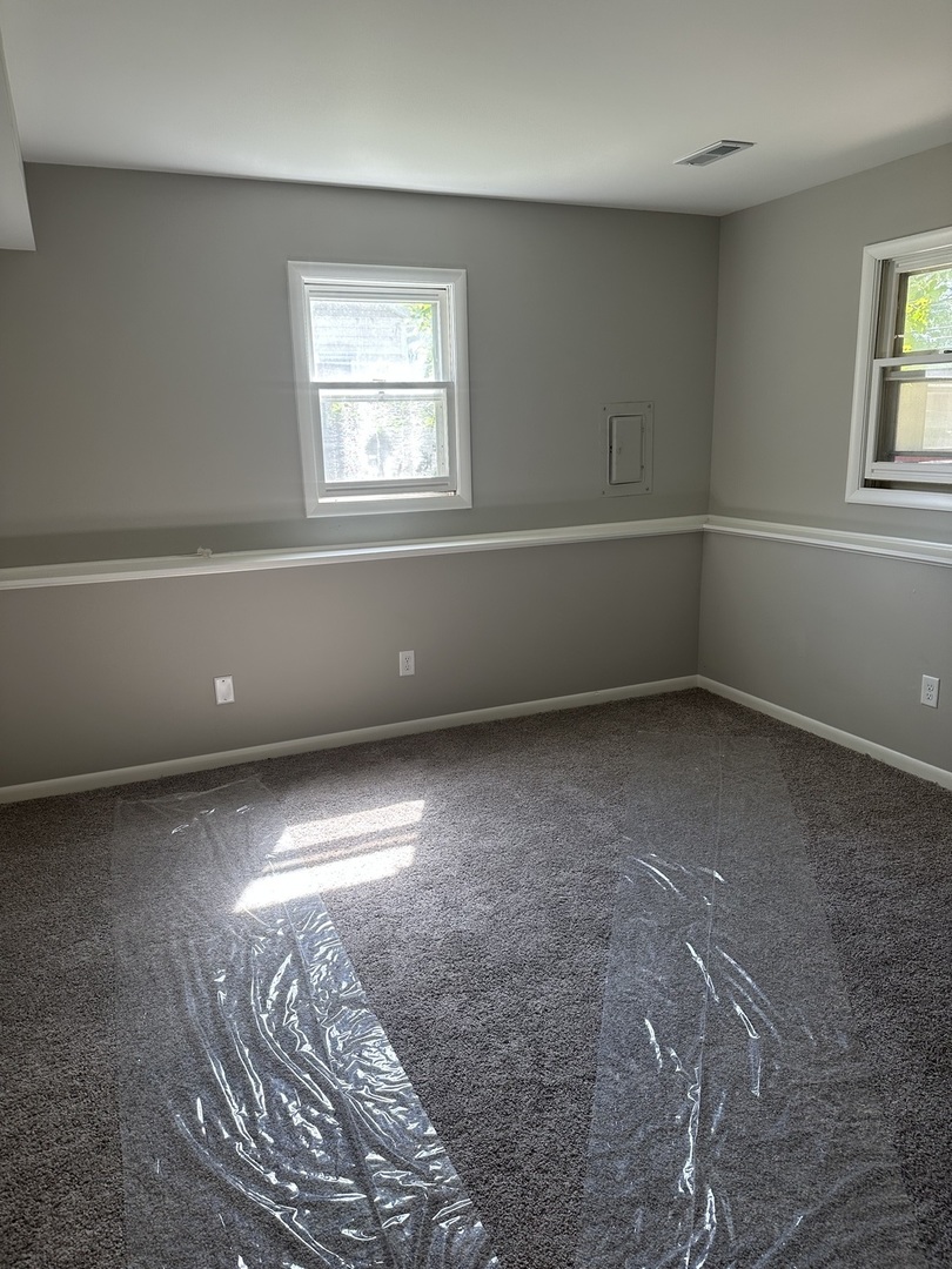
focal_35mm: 24
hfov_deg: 56.8
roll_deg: +3.2
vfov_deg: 71.6
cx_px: 476
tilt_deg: -13.8
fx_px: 880
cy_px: 634
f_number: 1.78
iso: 100
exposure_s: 1/157
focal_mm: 6.86
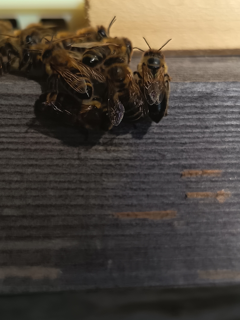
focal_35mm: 55
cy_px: 161
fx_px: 508
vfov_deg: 34.9
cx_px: 117
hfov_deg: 26.6
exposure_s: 1/600
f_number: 1.75
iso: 153
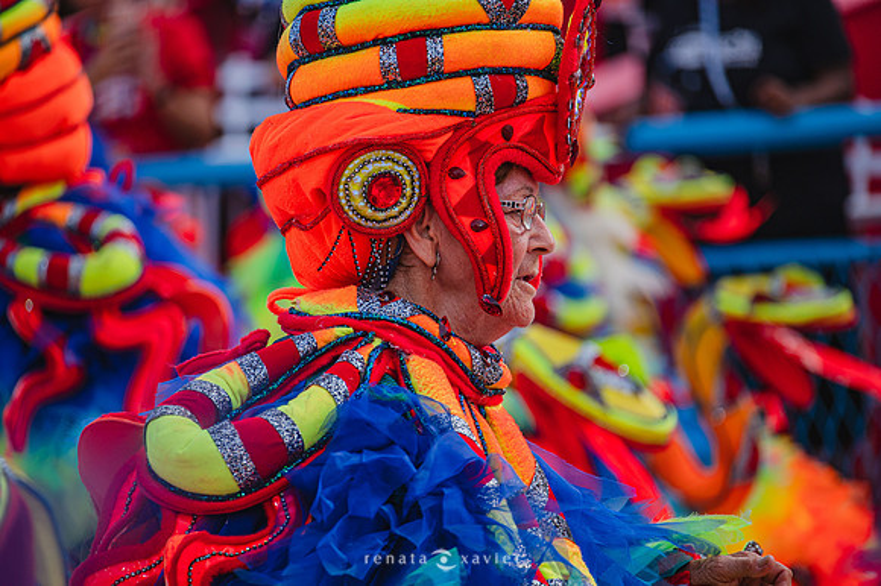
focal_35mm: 270
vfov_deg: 5.1
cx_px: 440
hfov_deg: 7.6
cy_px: 293
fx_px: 6603
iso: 640
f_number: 5.6
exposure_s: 1/1600
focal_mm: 270
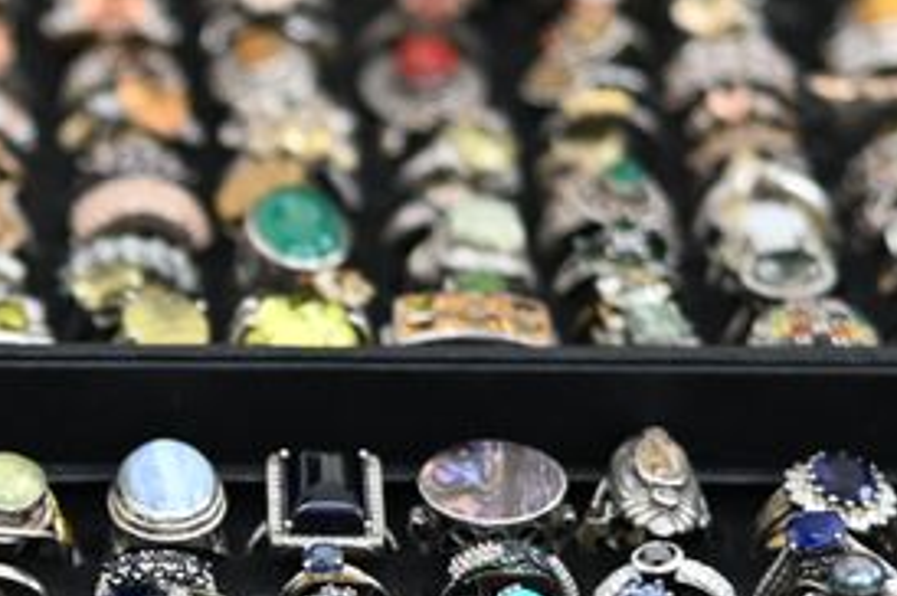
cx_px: -301
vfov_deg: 3.7
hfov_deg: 5.5
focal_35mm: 372
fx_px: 9258
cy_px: 701
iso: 200
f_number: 1.8
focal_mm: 85
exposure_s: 1/200
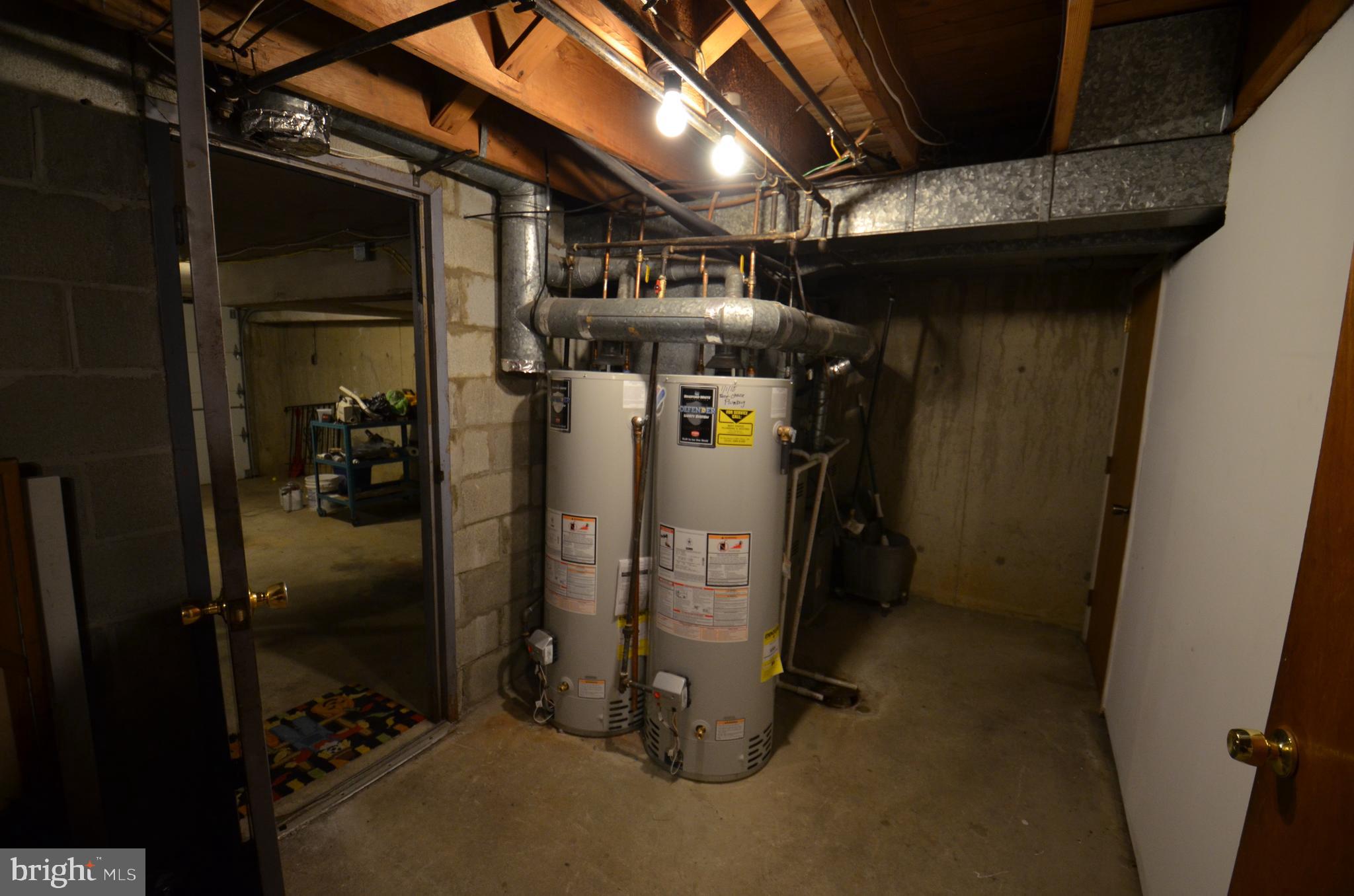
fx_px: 563
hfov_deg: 100.5
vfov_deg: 77.1
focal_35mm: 15
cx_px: 677
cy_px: 448
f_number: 3.5
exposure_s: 1/40
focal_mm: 10
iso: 800
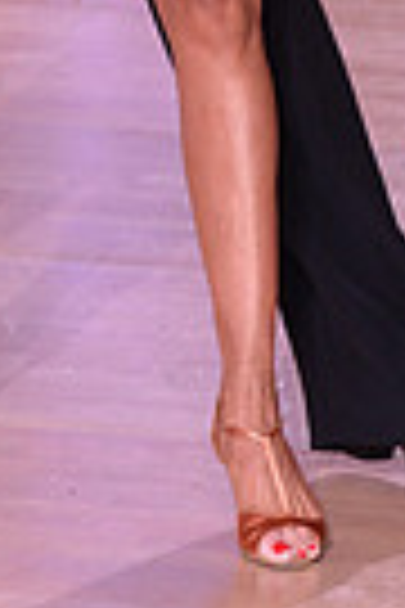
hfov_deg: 3.0
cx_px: 11
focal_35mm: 451
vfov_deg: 4.5
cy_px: -464
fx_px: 7610
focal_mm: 105
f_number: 5
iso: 2000
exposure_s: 1/250
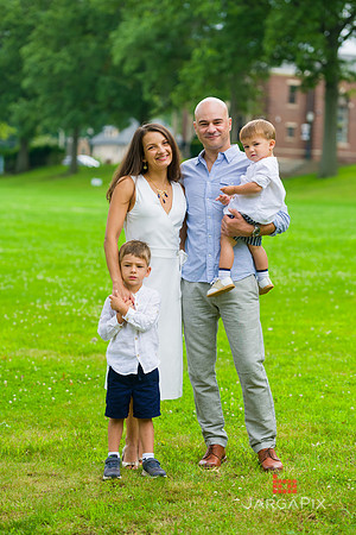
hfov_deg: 13.4
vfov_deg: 20.0
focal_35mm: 102
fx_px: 1513
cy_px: 268
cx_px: 178
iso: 200
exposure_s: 1/500
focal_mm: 102
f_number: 4
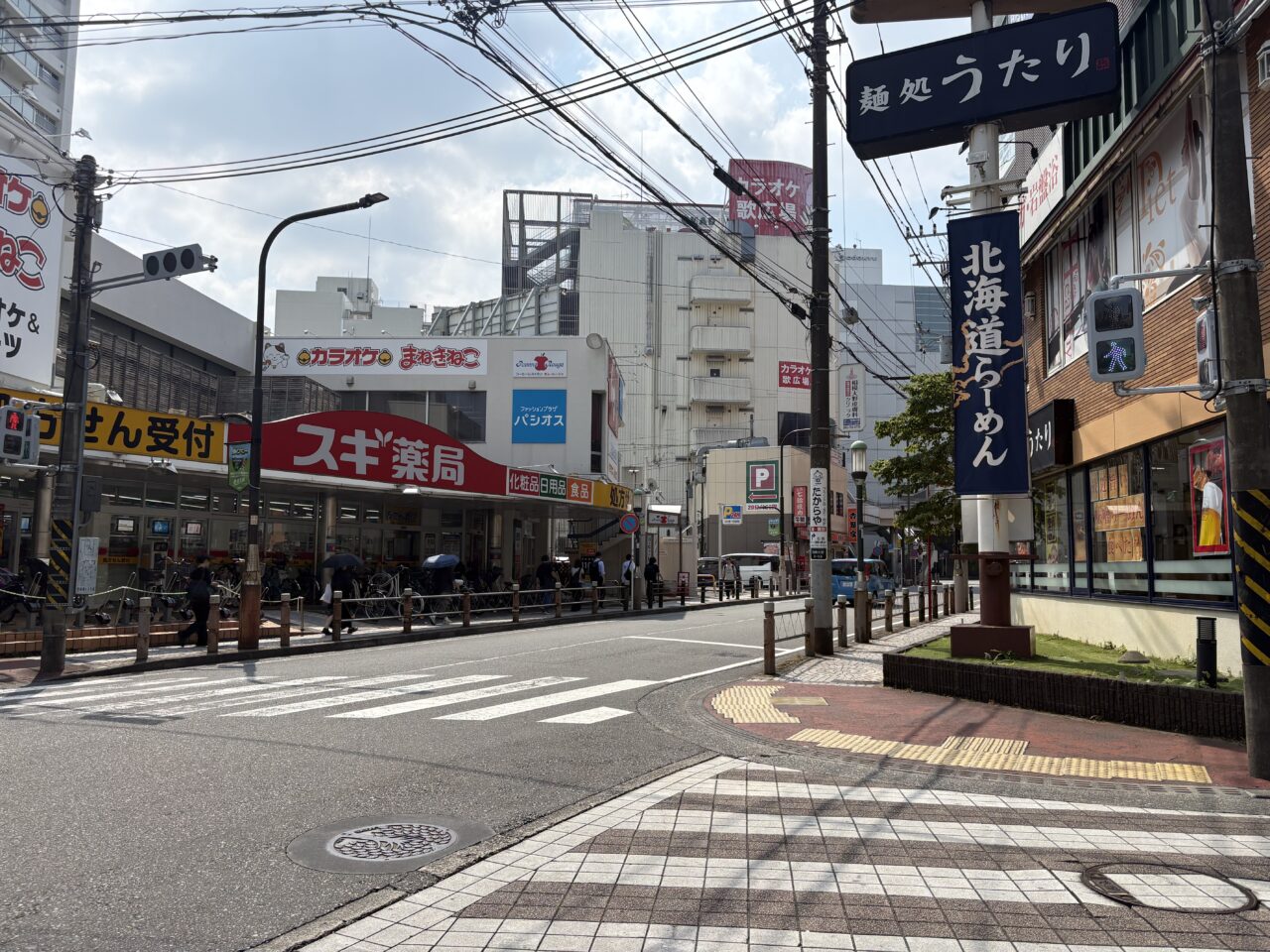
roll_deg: -0.1
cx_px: 635
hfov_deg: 67.3
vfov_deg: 53.1
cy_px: 476
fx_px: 954
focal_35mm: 26
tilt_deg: +5.2
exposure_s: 1/4608
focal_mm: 5.96
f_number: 1.6
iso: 50
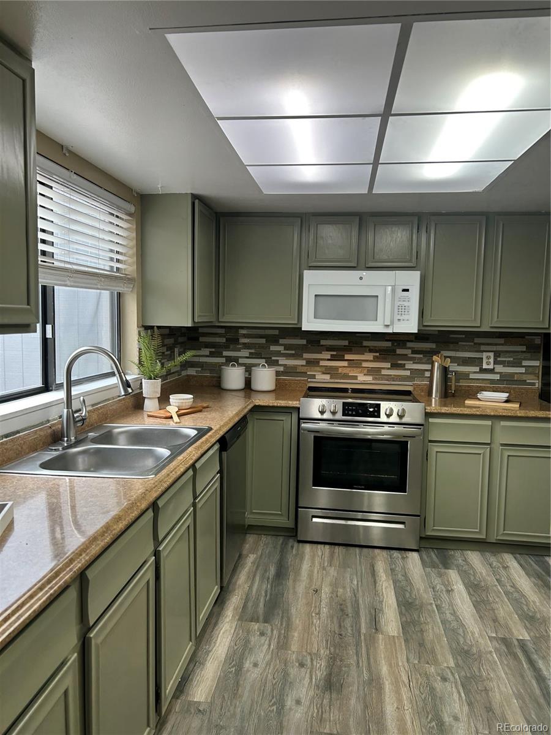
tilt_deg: -4.5
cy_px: 368
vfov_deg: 67.3
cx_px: 276
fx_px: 552
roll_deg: -1.4
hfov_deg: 53.1
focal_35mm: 26
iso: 64
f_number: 1.5
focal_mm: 5.7
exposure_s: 1/120
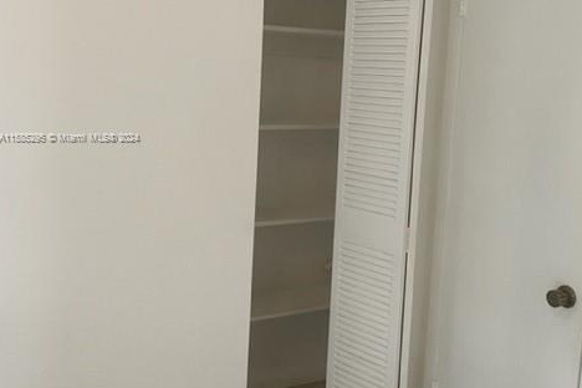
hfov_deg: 51.9
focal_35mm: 37
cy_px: 138
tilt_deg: -2.3
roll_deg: -2.5
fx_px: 598
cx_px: 295
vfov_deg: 35.7
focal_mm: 4.2
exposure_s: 1/60
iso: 125
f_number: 1.6
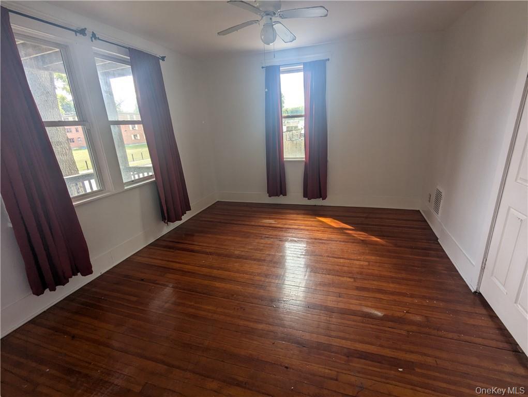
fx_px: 244
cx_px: 264
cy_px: 198
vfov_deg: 78.2
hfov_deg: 94.4
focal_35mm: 16
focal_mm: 2.35
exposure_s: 1/162
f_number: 2.2
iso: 67
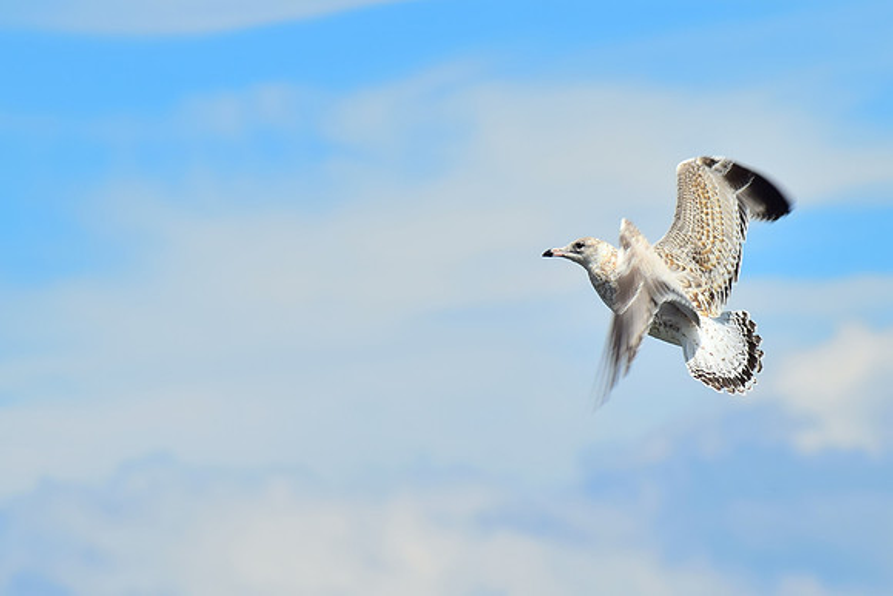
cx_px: 446
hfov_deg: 7.6
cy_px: 298
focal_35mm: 270
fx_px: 6699
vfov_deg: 5.1
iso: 100
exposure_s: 1/500
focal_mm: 180
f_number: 11
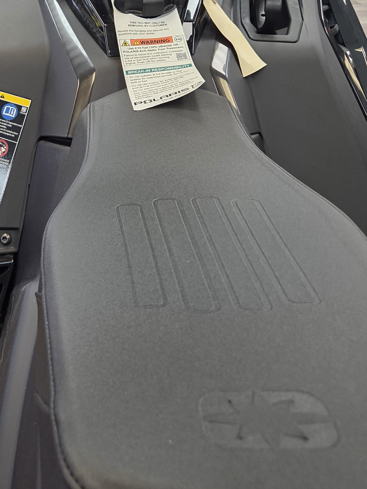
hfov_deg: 28.7
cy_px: 110
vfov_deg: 37.7
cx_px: 52
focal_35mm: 49
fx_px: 693
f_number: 1.8
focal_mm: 5.4
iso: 160
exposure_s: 1/120
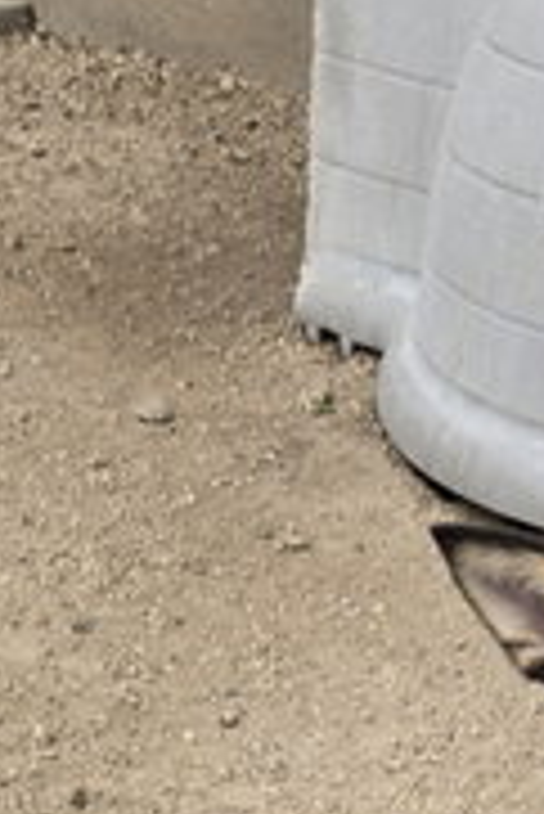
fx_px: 1991
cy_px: 1086
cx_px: 796
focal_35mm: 88
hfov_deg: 14.6
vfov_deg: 20.8
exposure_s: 1/2000
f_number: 1.8
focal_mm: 5.4
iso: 25
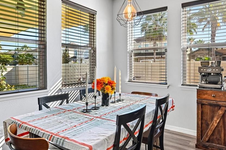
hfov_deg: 67.4
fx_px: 169
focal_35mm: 27
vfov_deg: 47.8
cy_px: 64
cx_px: 109
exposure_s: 1/80
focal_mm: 14
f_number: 8
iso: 400
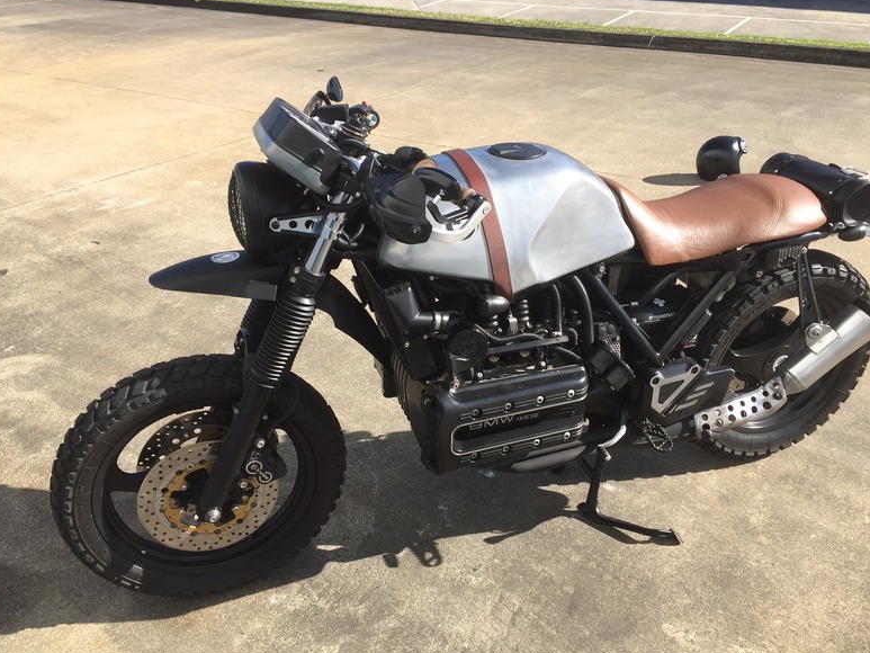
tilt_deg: -30.9
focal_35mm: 30
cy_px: 330
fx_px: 754
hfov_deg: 60.0
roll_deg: +1.3
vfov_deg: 46.8
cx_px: 439
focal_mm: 4.15
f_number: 2.2
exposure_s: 1/791
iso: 32
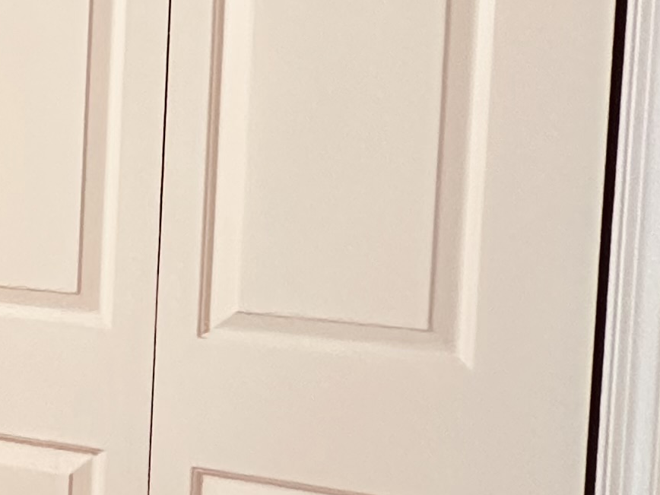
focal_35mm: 65
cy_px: 151
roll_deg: -0.9
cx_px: -559
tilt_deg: -3.9
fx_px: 1239
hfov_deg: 20.3
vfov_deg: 22.5
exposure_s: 1/60
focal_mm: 2.22
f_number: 2.2
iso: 800
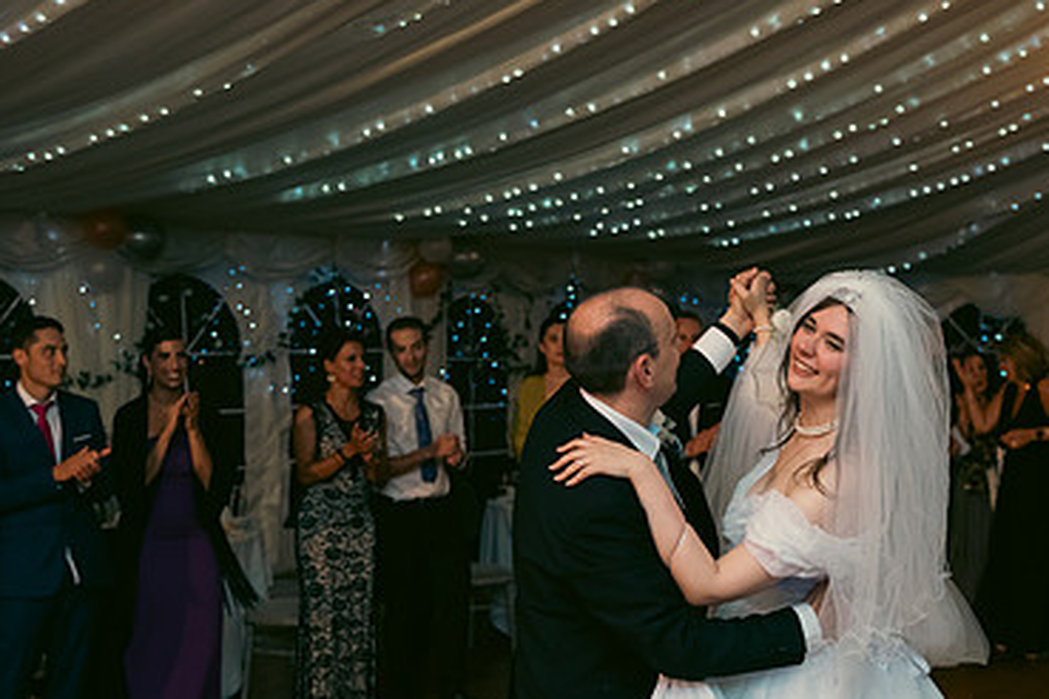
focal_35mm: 55
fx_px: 1603
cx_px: 571
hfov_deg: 36.2
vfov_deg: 24.4
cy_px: 493
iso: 800
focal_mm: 35
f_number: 3.5
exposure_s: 1/160
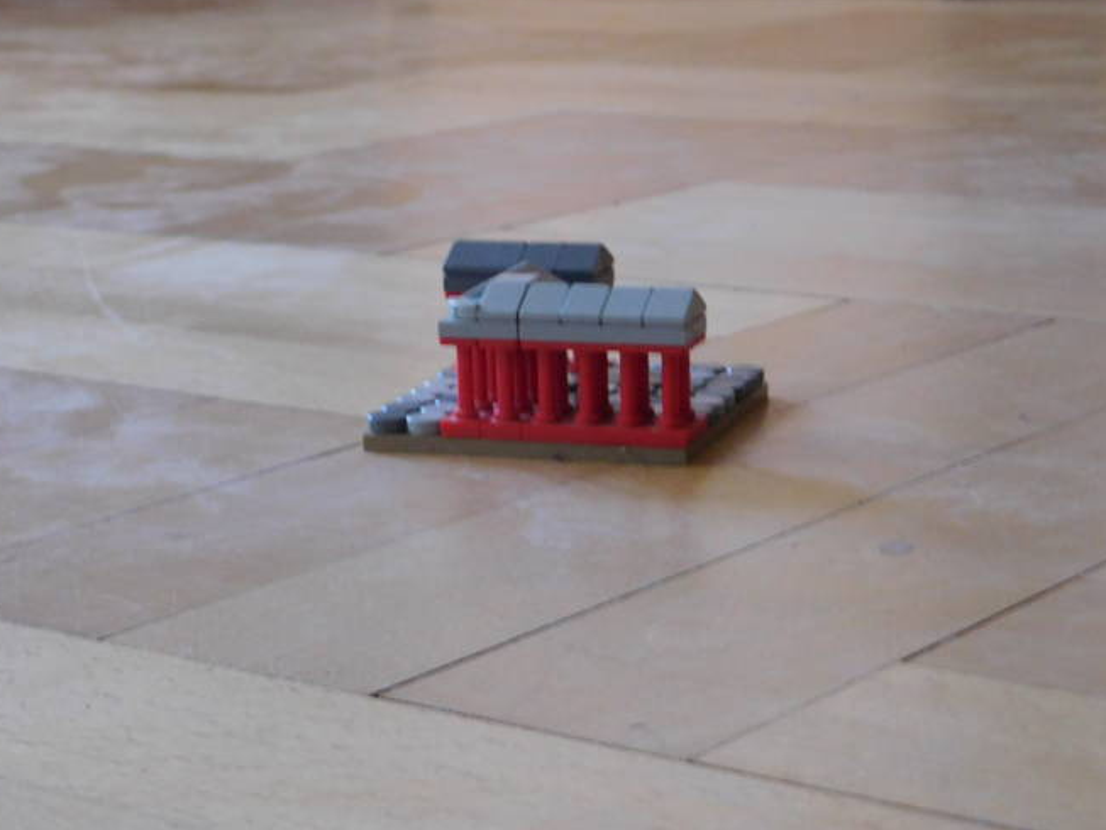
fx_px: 2908
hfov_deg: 21.5
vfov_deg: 16.2
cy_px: 565
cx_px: 466
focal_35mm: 91
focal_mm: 11.7
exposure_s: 1/20
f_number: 4.2
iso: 400
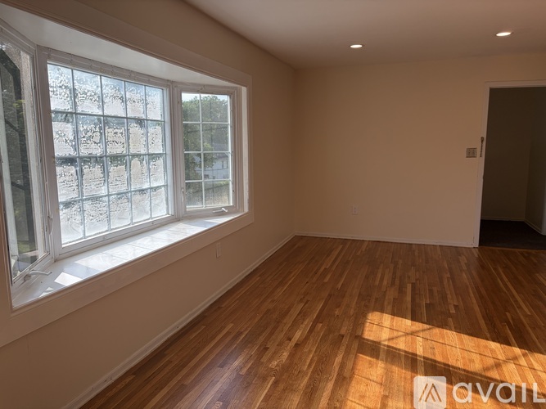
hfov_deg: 67.3
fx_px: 410
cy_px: 204
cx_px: 273
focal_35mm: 26
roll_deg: +0.9
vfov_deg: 53.0
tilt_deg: -7.0
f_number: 1.6
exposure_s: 1/591
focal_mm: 5.96
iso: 64
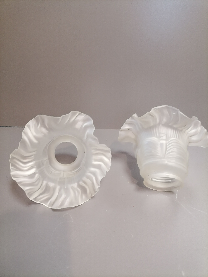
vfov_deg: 67.3
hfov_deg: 53.1
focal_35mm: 26
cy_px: 138
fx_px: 208
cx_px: 104
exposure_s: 1/25
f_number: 1.8
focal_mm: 5.4
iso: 500
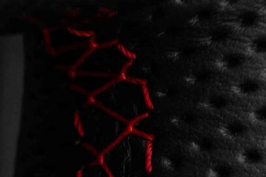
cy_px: 505
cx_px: 84
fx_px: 2423
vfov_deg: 4.1
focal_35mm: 328
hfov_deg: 6.3
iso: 500
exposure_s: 1/125
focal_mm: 35
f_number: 6.3
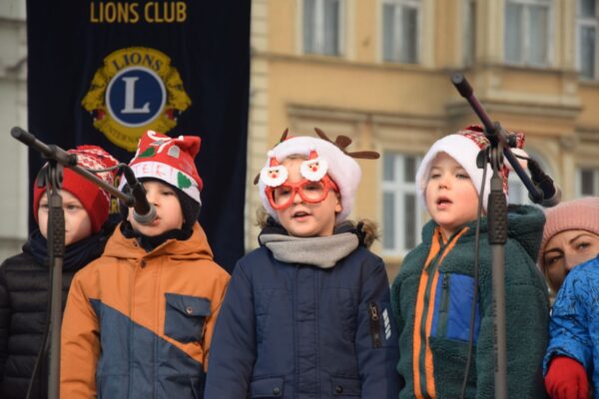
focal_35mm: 147
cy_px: 200
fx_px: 2446
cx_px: 300
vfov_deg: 9.3
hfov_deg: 14.0
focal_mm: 98
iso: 1000
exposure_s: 1/125
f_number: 5.6
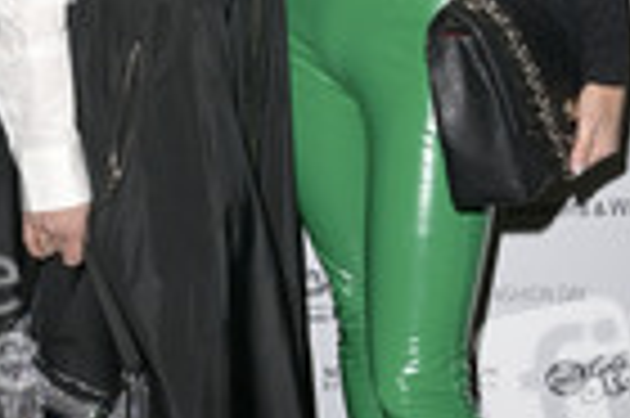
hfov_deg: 24.5
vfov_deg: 16.4
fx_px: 1451
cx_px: 297
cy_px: 139
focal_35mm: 83
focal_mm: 29
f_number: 5.6
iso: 500
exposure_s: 1/250
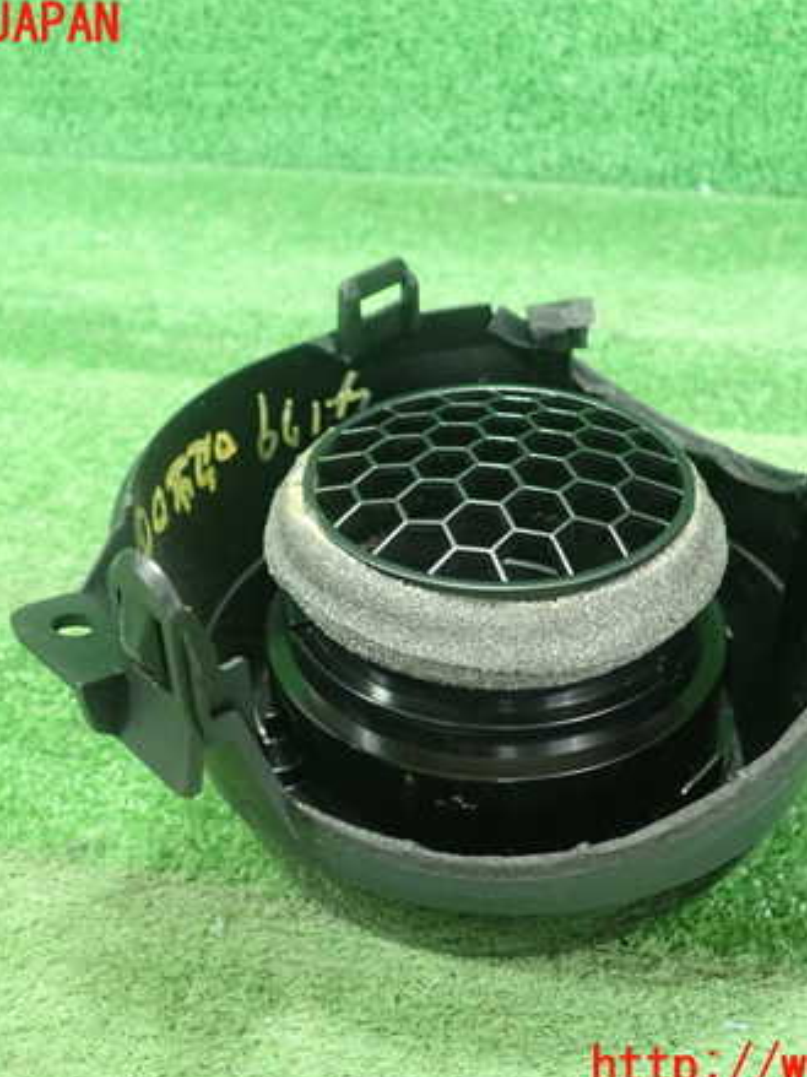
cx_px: 410
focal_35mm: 41
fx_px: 1275
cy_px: 547
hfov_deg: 35.1
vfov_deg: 45.8
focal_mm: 5.5
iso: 800
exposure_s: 1/100
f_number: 2.3
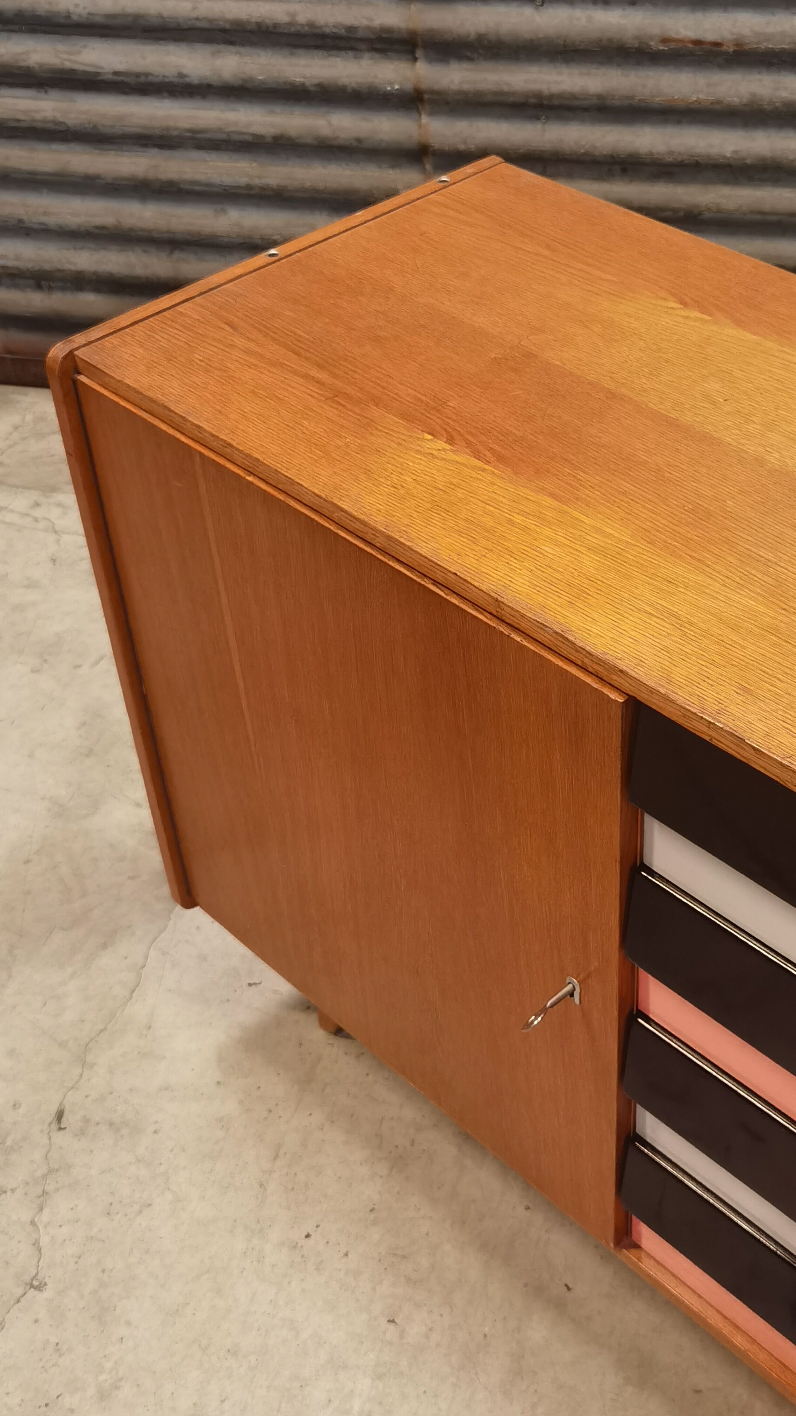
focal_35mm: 43
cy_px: 705
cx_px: 532
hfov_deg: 27.5
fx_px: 1613
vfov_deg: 47.4
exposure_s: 1/33.3
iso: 500
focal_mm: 6.71
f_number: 1.9
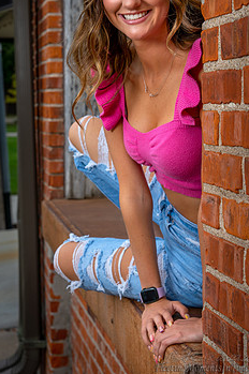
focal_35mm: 71
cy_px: 140
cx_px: 113
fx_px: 738
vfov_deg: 28.4
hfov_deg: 19.1
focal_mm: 55
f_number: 6.3
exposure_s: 1/160
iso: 100
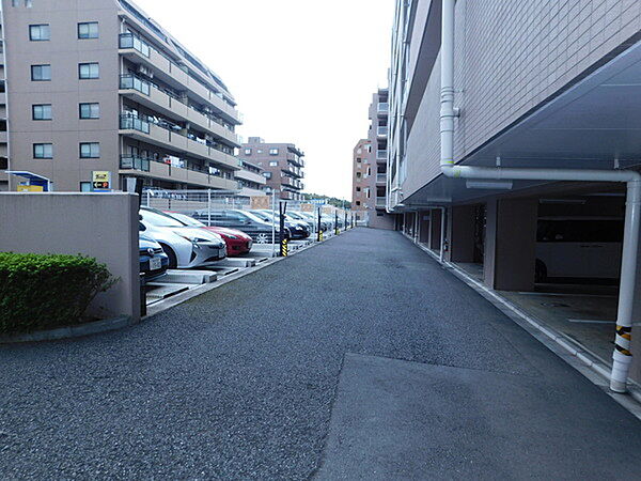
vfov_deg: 58.9
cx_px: 320
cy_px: 240
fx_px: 426
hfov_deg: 73.9
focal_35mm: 23
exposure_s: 1/80
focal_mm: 4
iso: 125
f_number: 3
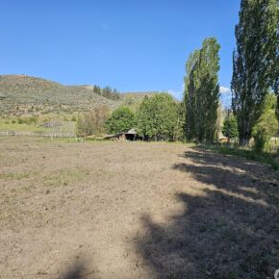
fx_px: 255
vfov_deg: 57.3
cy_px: 140
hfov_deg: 57.3
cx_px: 144
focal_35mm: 28
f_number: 1.7
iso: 10
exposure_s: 1/625
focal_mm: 6.3
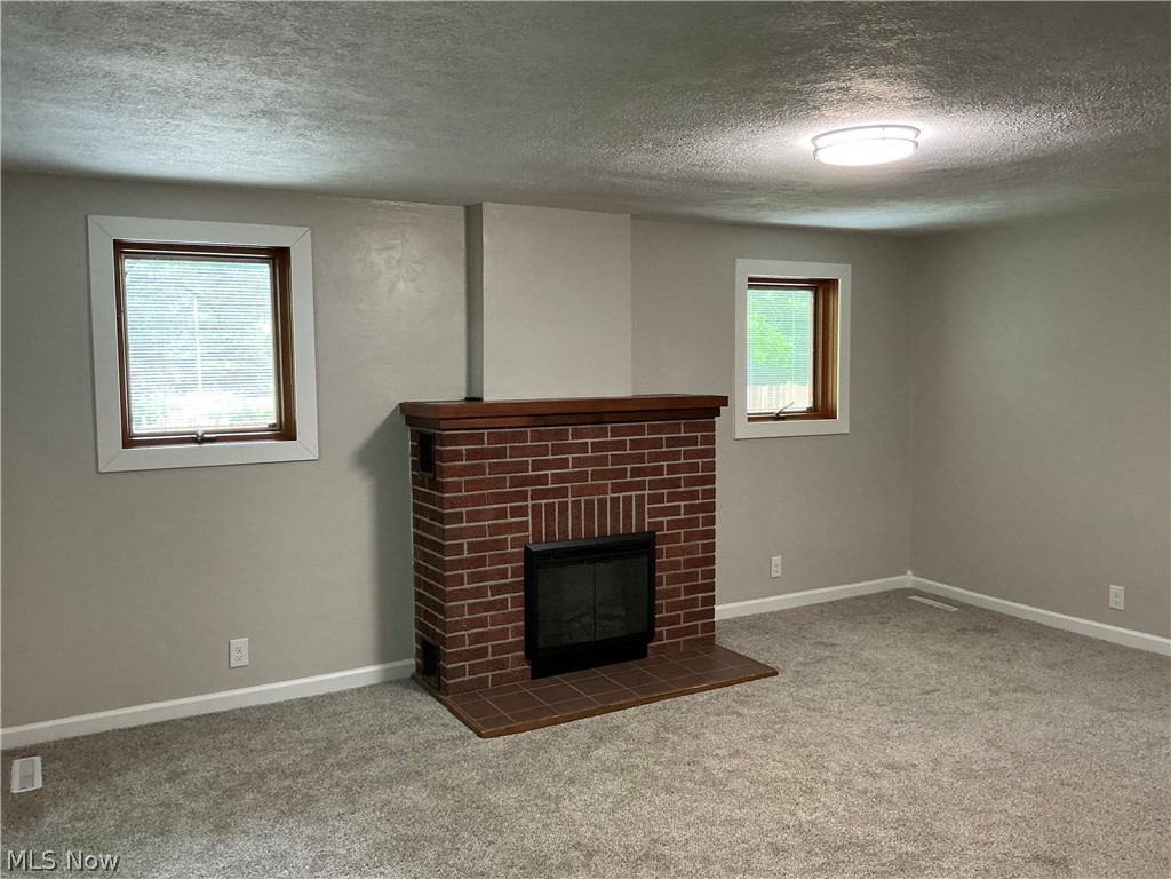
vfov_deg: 49.7
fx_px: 947
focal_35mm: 28
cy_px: 440
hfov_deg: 63.4
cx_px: 586
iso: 160
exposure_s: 1/60
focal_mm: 3
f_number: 1.8
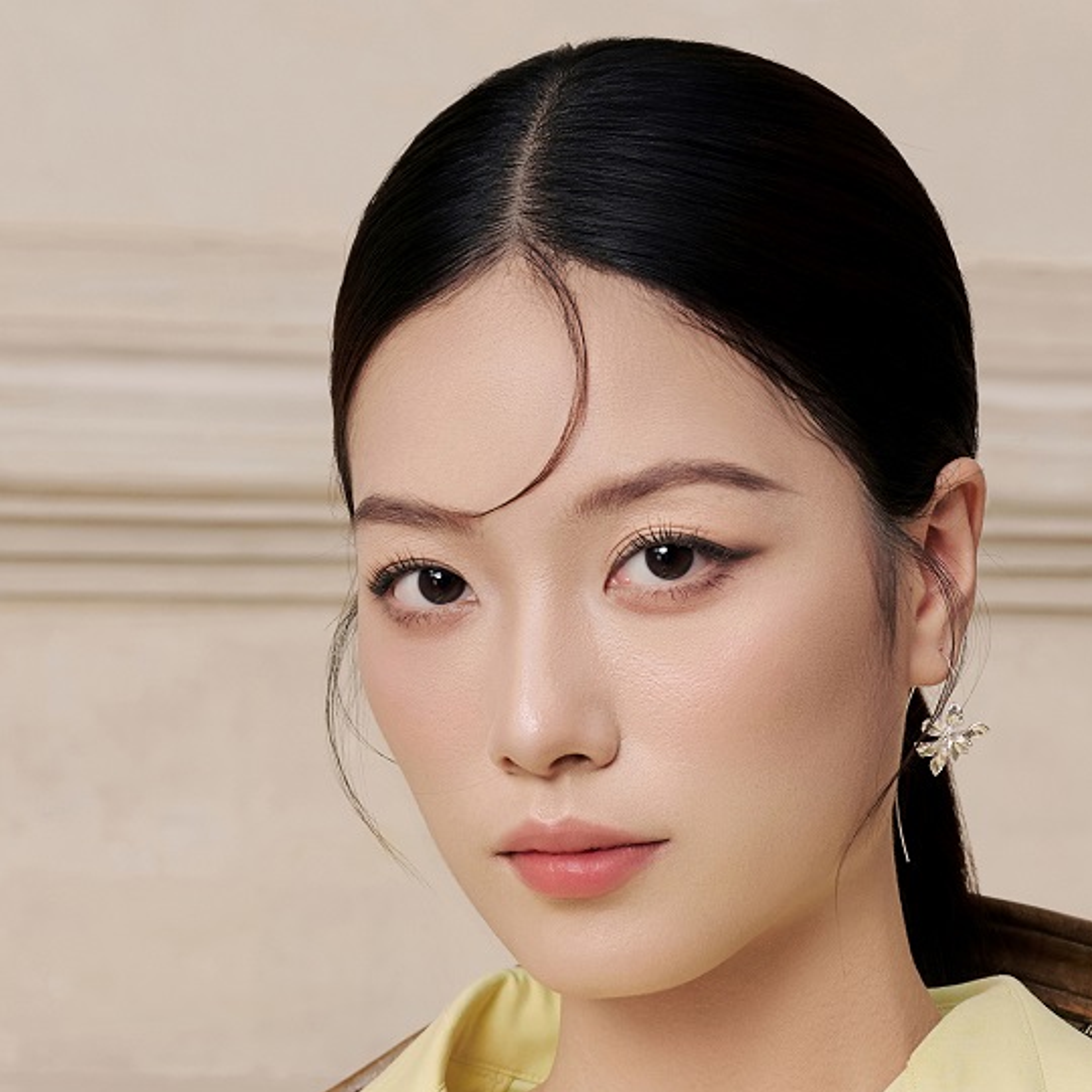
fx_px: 6210
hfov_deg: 10.0
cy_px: 1680
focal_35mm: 174
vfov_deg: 9.7
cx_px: 814
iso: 200
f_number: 7.1
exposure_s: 1/160
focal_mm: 54
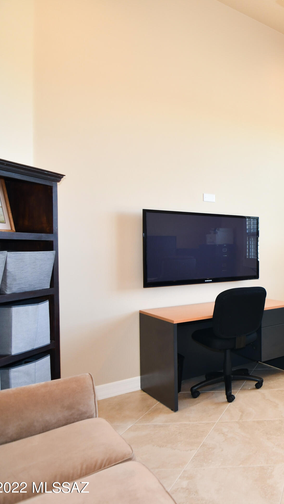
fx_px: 348
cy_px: 251
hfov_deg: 32.5
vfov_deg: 71.9
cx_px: 374
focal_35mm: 26
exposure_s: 1/60
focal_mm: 11
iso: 320
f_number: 4
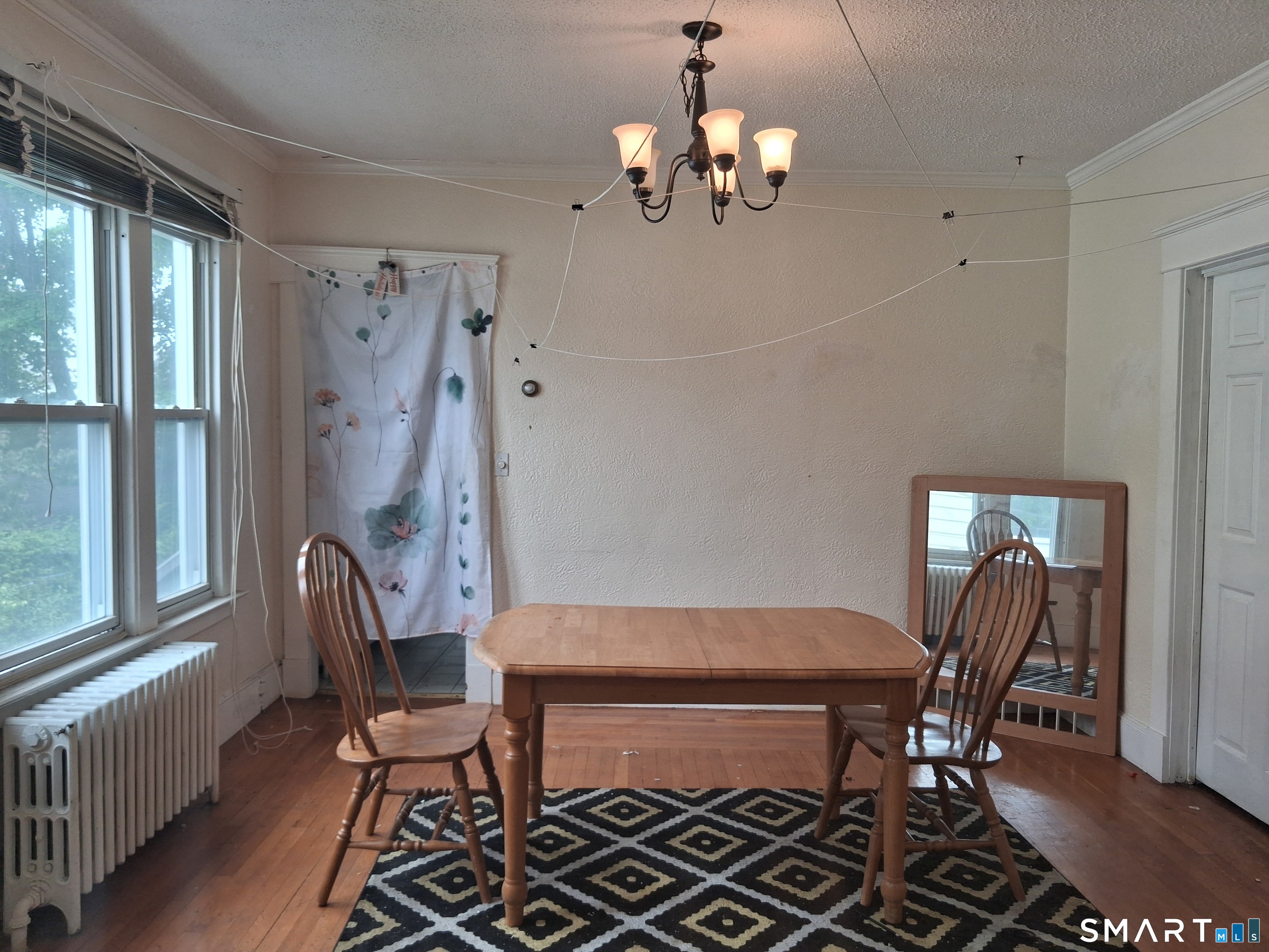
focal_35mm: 27
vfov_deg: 51.4
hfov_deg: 65.3
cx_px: 634
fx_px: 990
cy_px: 476
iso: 64
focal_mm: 4
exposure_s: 1/100
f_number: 1.8
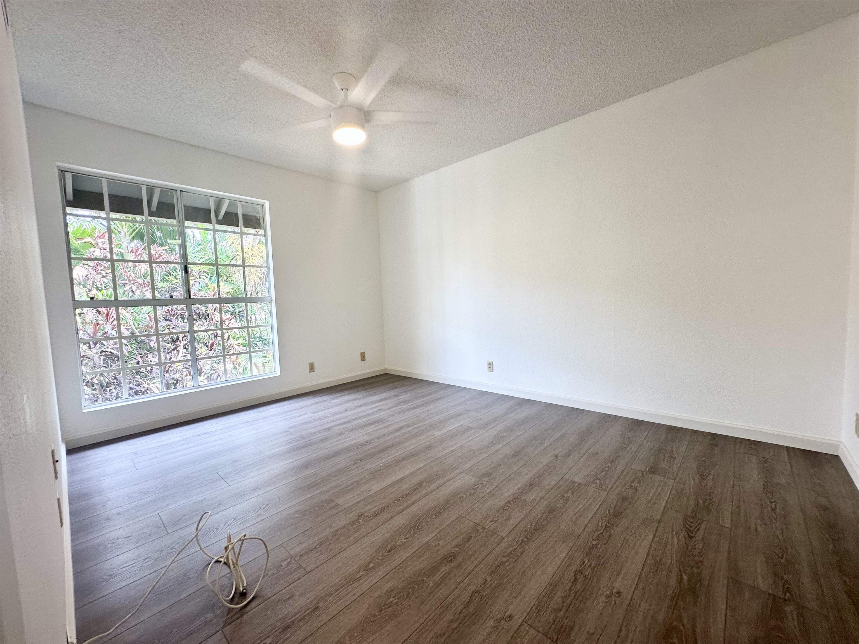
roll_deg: +2.1
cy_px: 322
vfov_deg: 85.7
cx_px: 430
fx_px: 347
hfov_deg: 102.1
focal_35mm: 14
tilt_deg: -3.2
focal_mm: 2.22
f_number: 2.2
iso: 125
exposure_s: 1/120
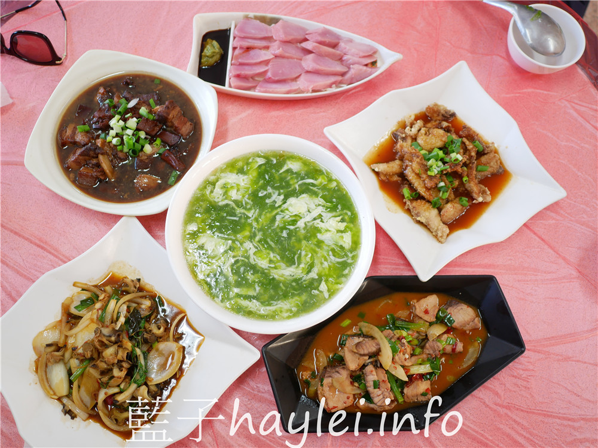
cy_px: 224
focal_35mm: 30
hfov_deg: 60.0
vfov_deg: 46.8
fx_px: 518
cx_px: 299
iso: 200
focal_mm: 15
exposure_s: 1/60
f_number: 1.7
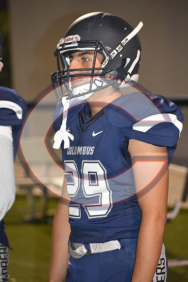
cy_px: 141
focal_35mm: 232
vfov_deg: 8.9
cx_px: 94
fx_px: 1820
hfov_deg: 5.9
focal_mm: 155
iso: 2500
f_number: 5
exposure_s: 1/60
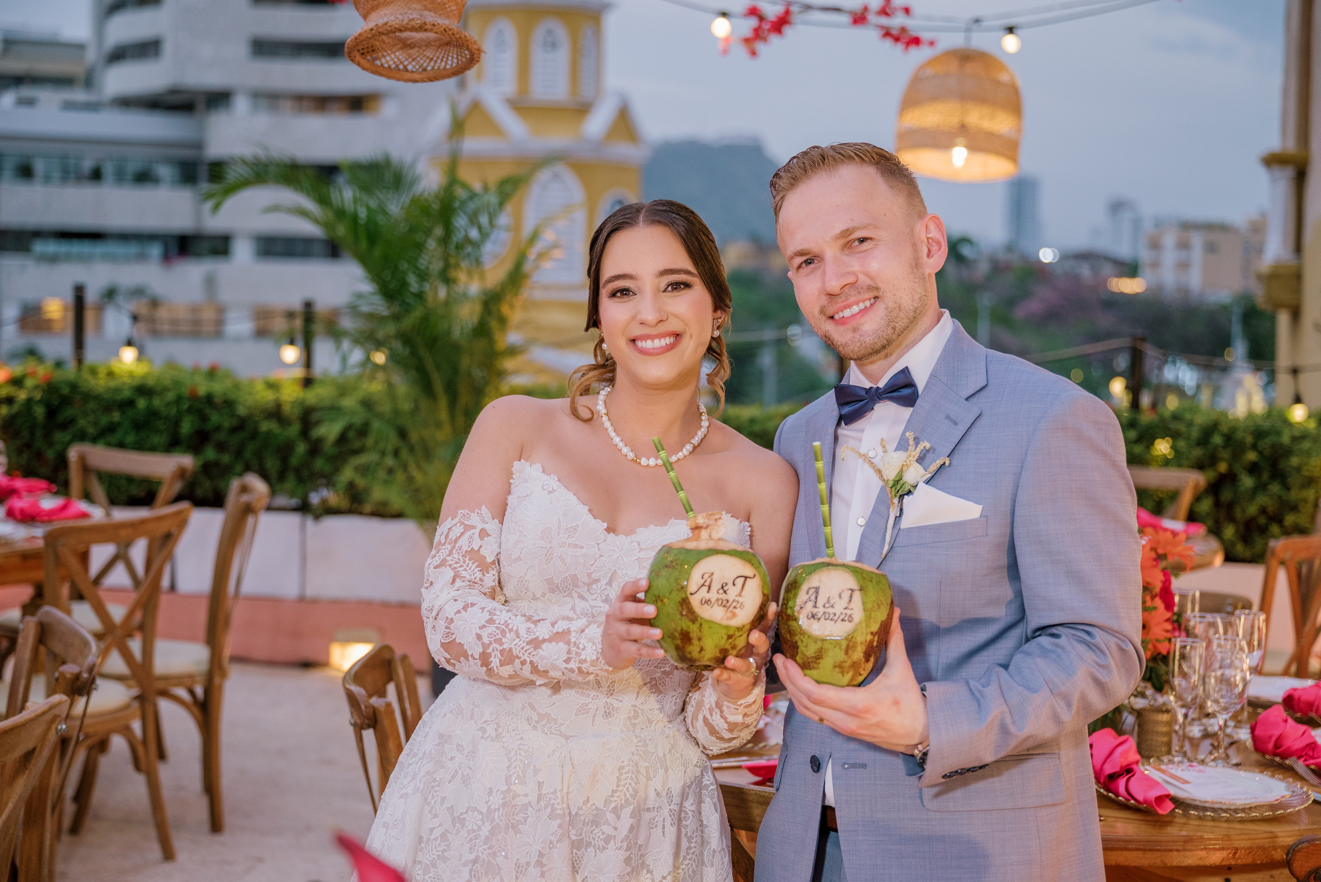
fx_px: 2092
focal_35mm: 57
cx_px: 660
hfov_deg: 35.0
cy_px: 441
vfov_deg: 23.8
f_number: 3.2
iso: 640
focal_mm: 57
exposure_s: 1/200
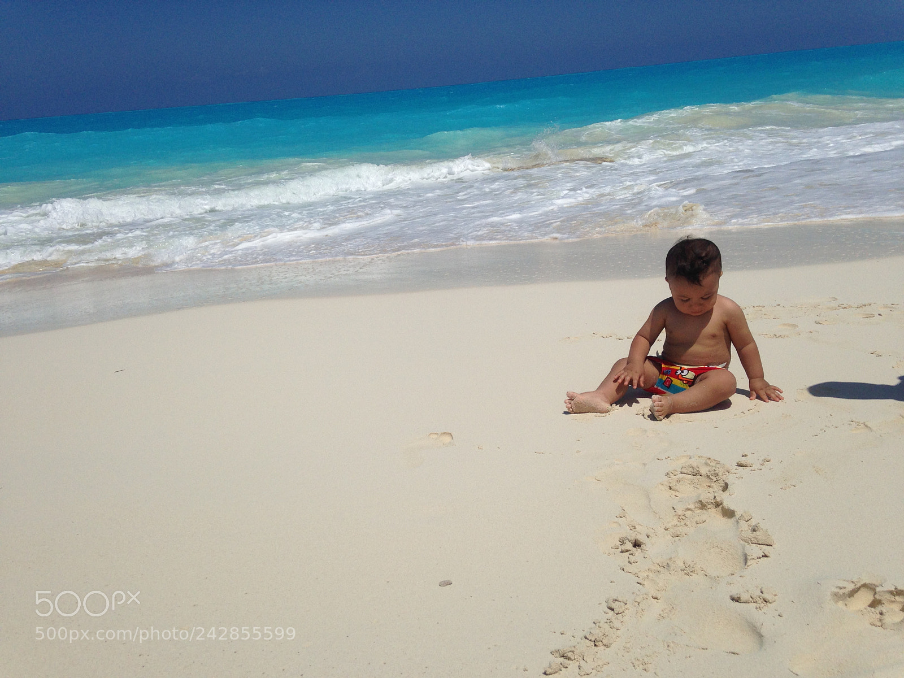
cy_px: 339
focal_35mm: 33
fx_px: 862
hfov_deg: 55.4
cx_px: 452
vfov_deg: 42.9
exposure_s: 1/7752
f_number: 2.4
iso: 50
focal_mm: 4.12
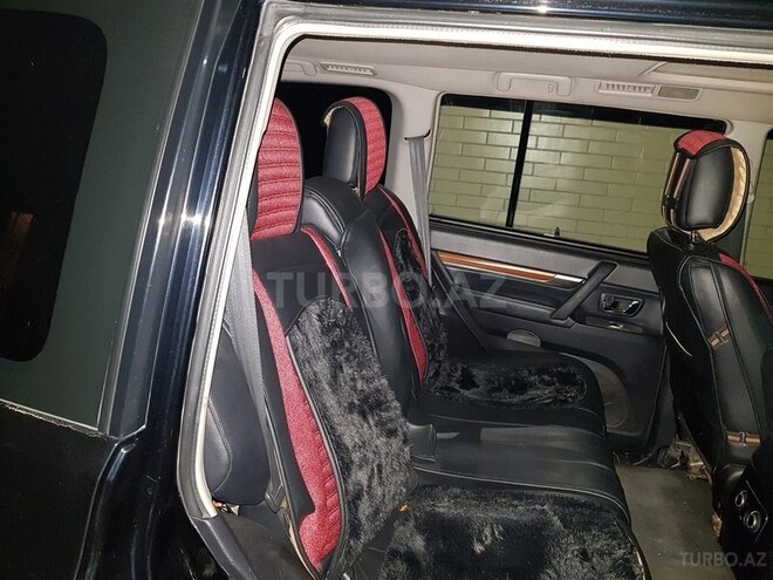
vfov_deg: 53.1
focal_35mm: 26
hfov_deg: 67.3
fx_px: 581
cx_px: 386
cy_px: 290
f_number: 1.7
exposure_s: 1/10
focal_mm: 4.2
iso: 320
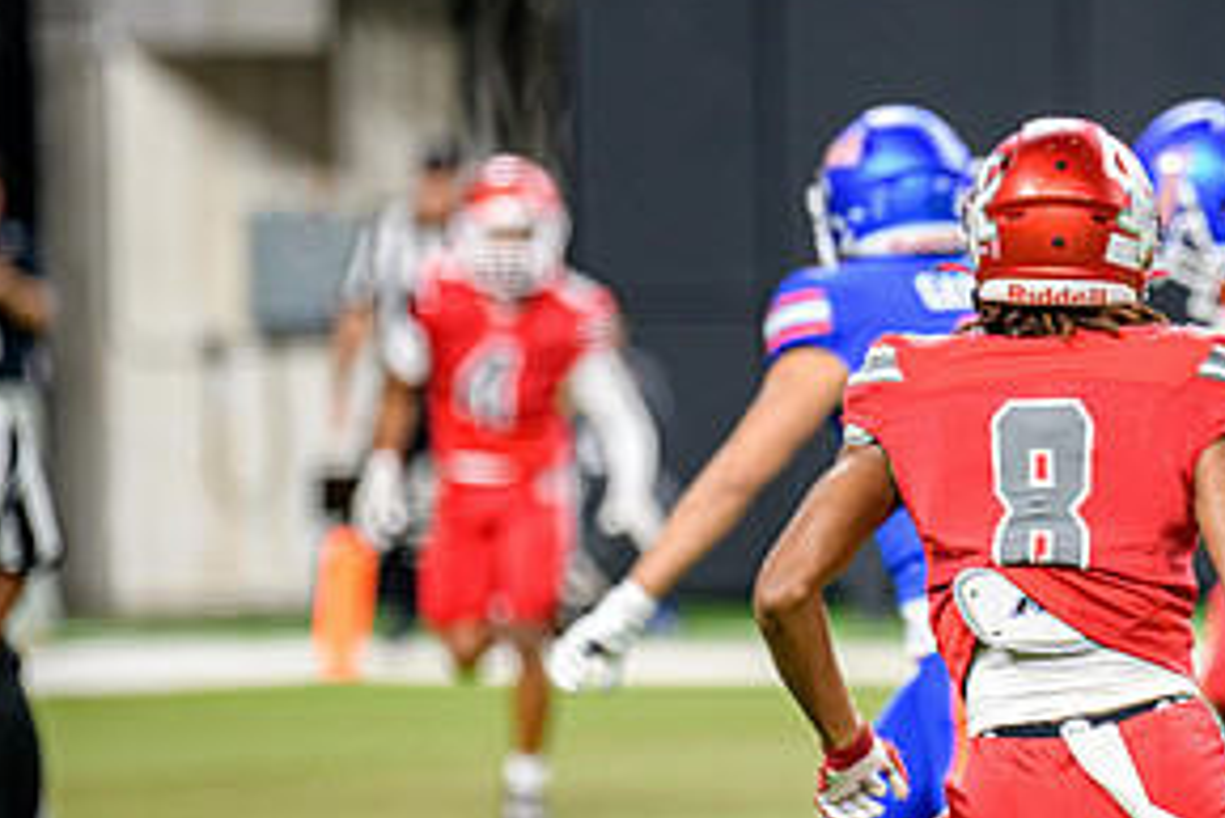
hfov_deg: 4.1
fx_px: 17090
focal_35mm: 502
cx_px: 1060
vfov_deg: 2.7
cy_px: 625
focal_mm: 250
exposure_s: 1/400
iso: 1250
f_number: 2.8
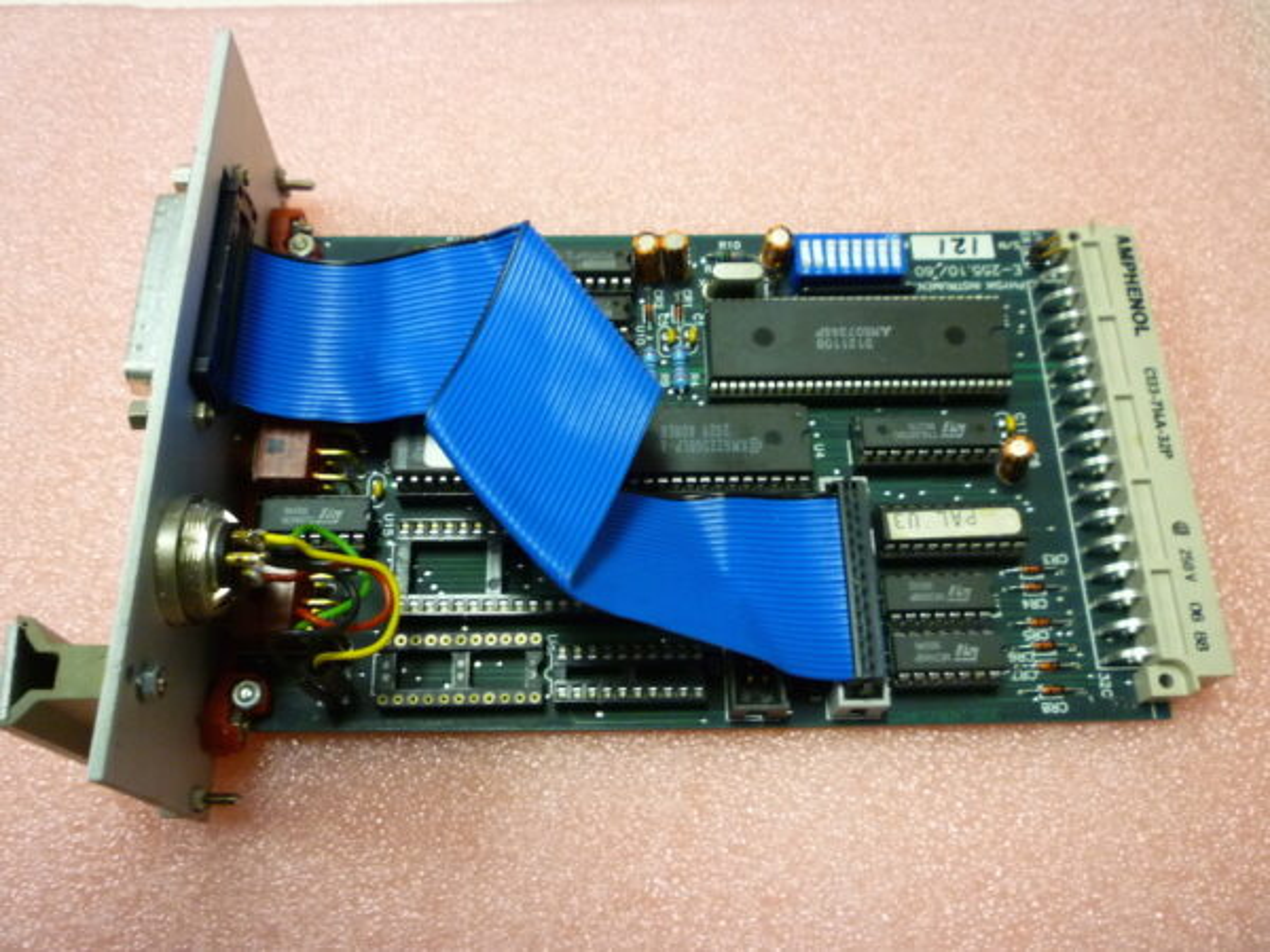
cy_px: 476
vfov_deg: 48.2
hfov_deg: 61.7
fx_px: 1064
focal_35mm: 29
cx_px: 635
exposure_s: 1/15
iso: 400
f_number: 3.3
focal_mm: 5.2
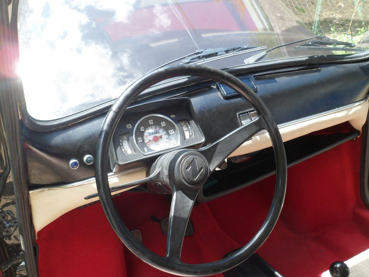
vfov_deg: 43.9
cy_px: 167
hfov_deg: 56.8
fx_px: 341
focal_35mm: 32
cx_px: 179
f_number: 3.3
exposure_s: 1/125
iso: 80
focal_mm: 4.9
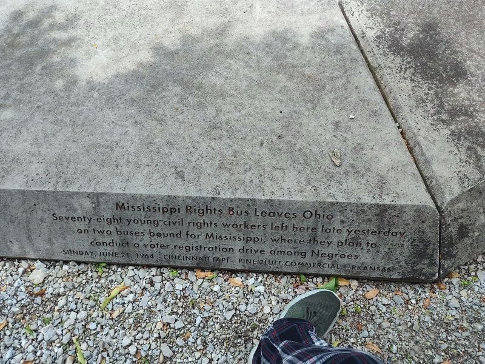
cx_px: 242
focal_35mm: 23
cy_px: 182
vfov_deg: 58.9
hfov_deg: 73.9
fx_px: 322
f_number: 1.8
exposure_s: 1/405
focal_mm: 5.56
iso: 100
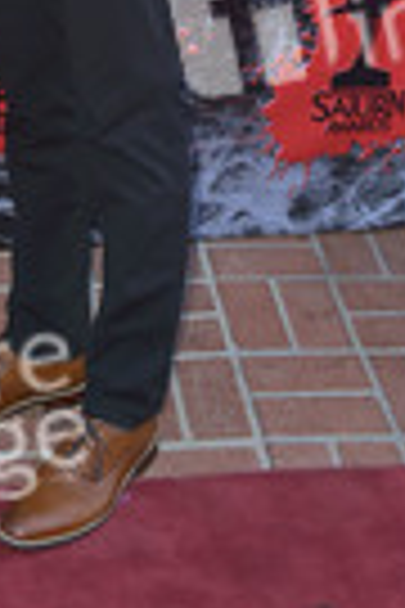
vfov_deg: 19.9
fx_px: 1552
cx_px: -11
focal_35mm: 92
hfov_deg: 14.6
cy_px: -234
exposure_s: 1/250
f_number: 6.3
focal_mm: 31
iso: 250
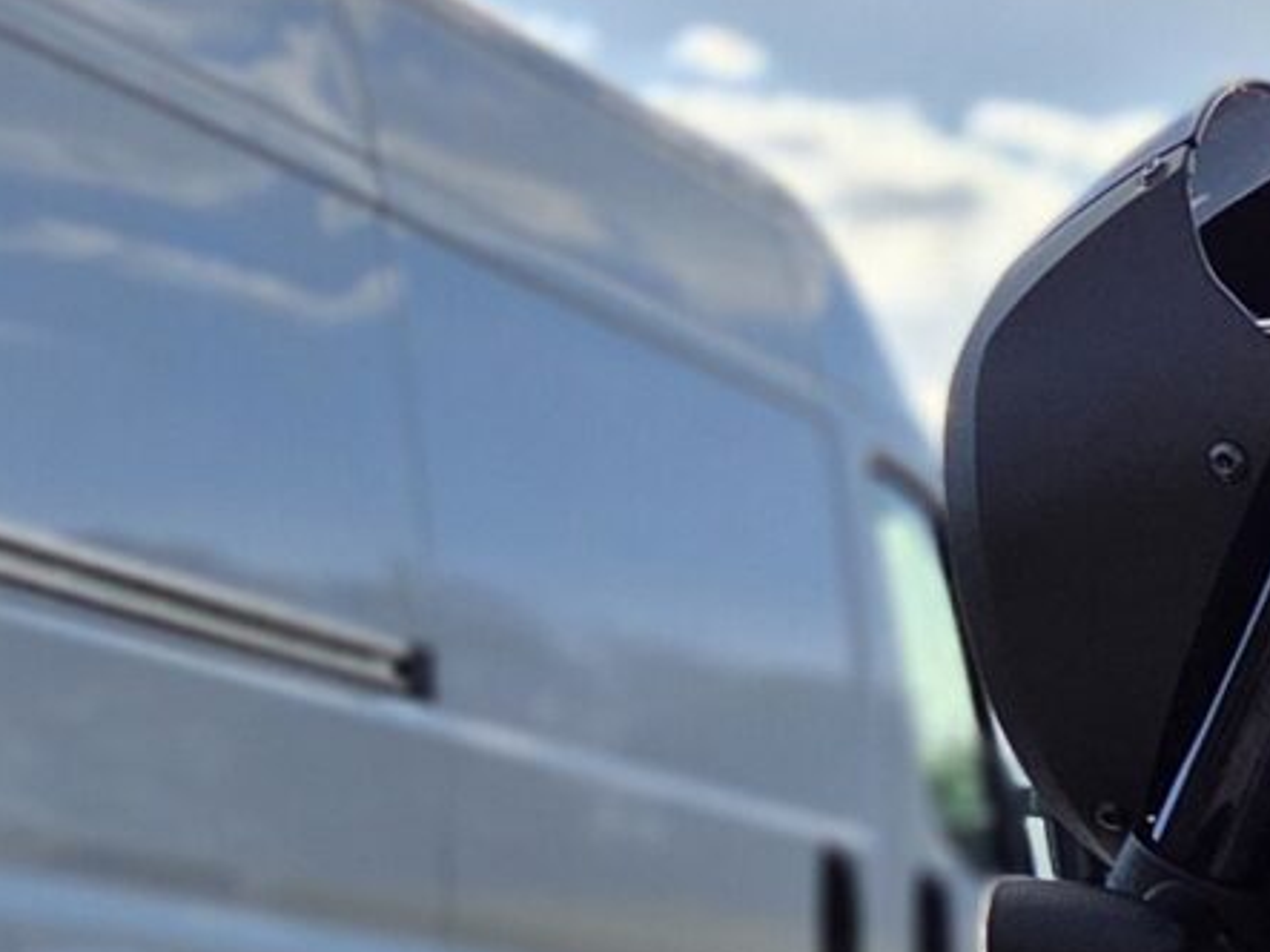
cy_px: 1657
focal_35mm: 133
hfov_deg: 12.6
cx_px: 2692
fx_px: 4878
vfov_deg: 10.5
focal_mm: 5.4
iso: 80
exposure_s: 1/7599
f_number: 1.8
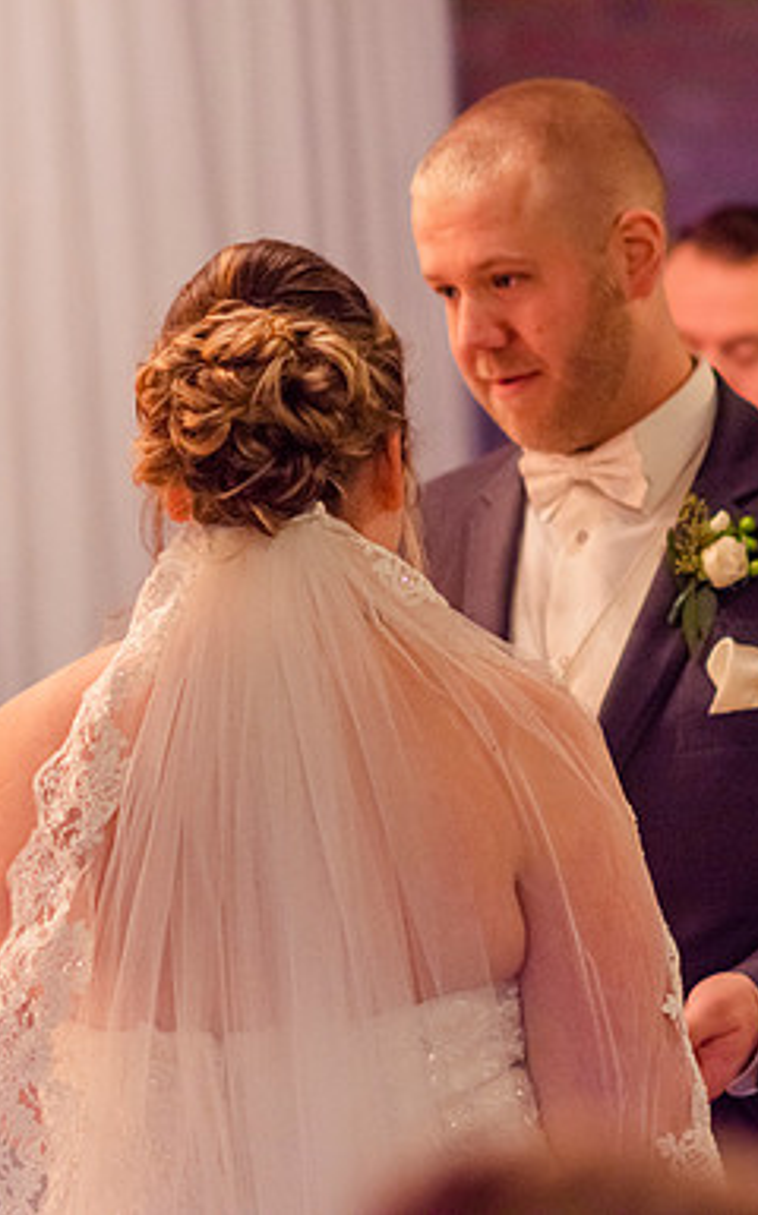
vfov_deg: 10.7
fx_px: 6490
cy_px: 608
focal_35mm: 196
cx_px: -25
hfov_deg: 6.7
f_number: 2.2
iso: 500
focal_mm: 85
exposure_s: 1/160
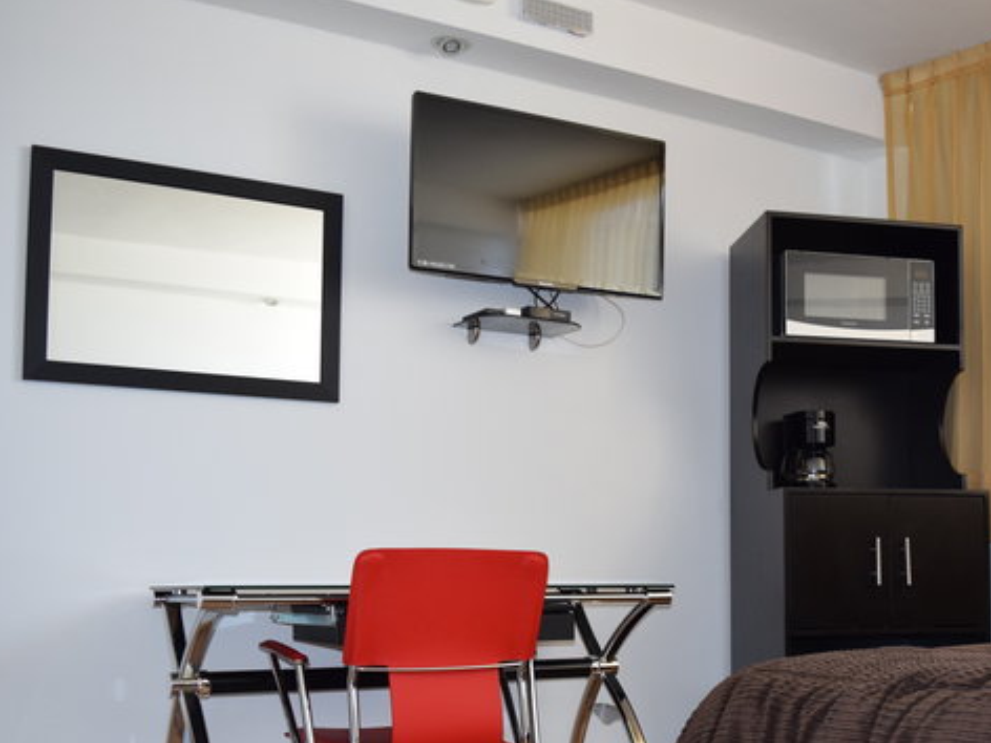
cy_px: 536
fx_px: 1260
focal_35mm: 44
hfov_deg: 41.6
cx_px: 750
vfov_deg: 32.4
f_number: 4.5
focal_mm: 18
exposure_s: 1/80
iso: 800
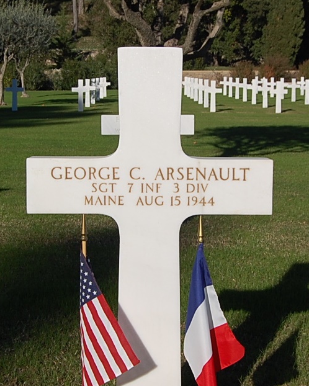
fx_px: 434
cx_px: 152
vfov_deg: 47.6
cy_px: 236
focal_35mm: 38
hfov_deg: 39.2
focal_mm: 22
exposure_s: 1/400
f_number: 10
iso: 200
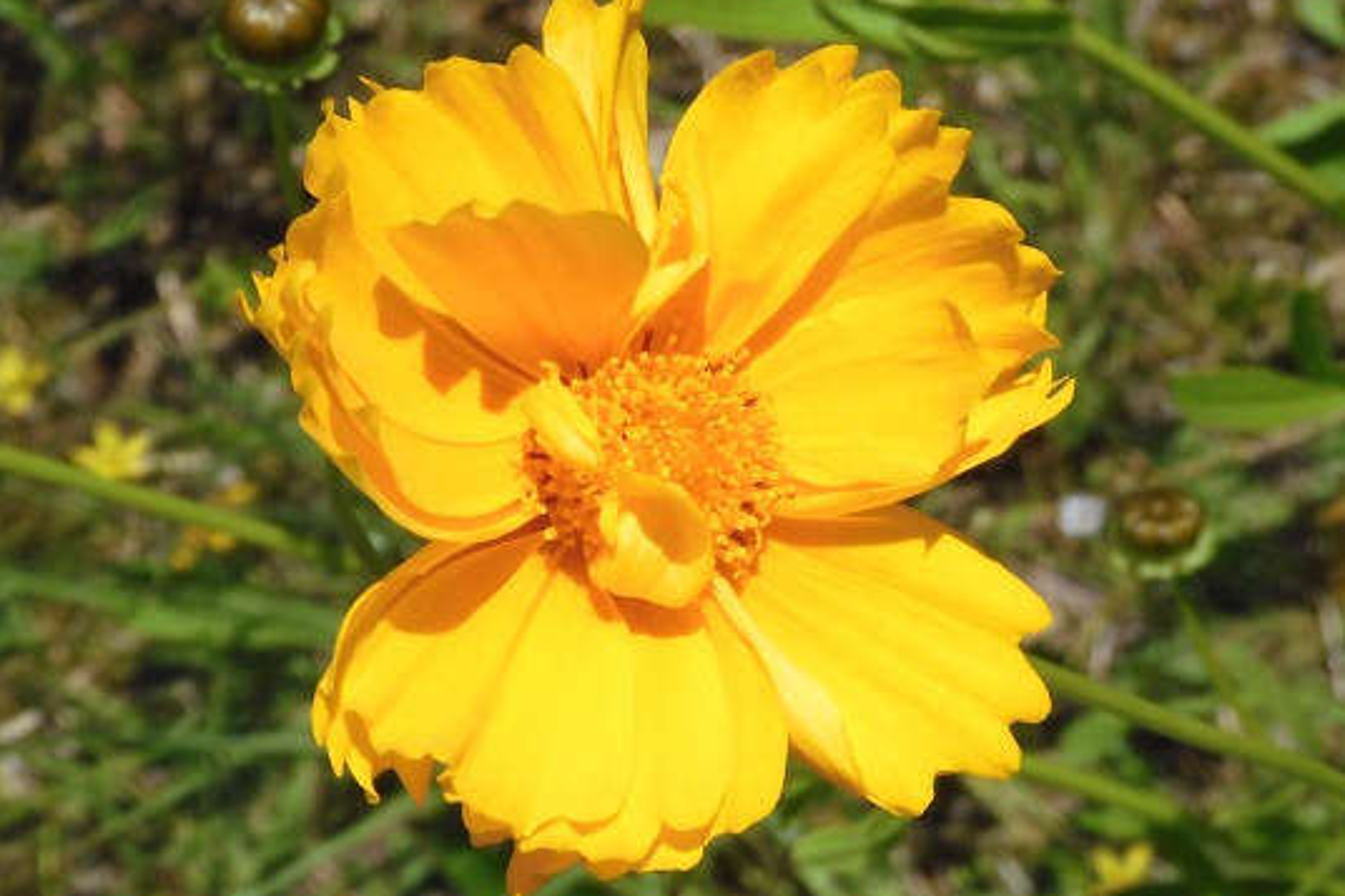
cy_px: 437
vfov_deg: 20.0
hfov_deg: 29.7
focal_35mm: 68
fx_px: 2540
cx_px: 671
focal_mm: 11.6
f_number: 4.5
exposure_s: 1/1600
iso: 100
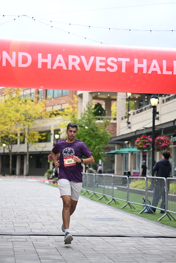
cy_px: 132
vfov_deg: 27.3
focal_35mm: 74
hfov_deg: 18.4
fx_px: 542
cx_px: 88
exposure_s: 1/2500
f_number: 2.8
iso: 640
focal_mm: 74
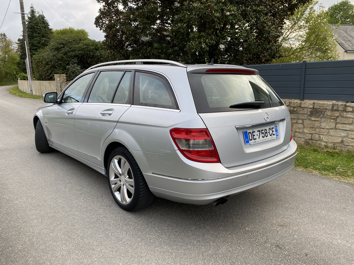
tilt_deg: -11.3
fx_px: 266
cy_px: 132
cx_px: 177
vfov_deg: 53.1
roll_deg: +0.8
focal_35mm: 26
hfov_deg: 67.3
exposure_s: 1/229
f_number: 1.8
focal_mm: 4.25
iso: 32
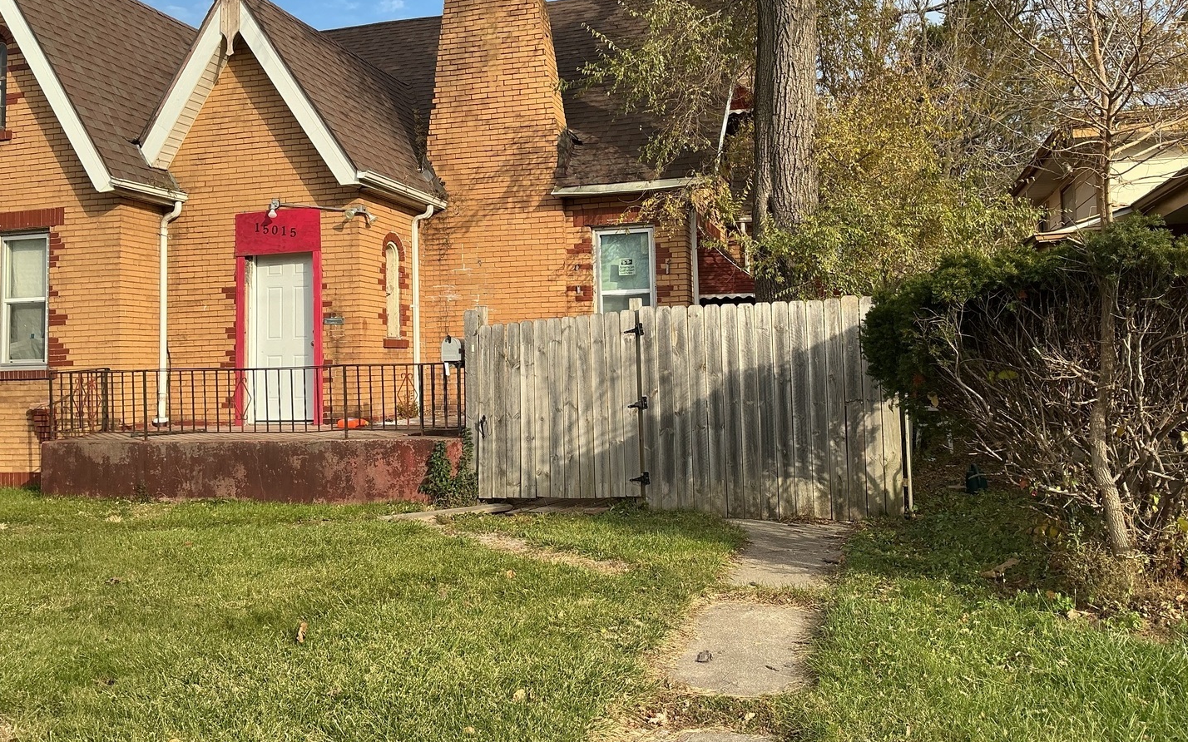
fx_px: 1004
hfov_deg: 61.2
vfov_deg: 40.4
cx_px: 598
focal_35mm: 31
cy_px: 304
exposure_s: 1/997
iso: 25
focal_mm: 3
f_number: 1.8
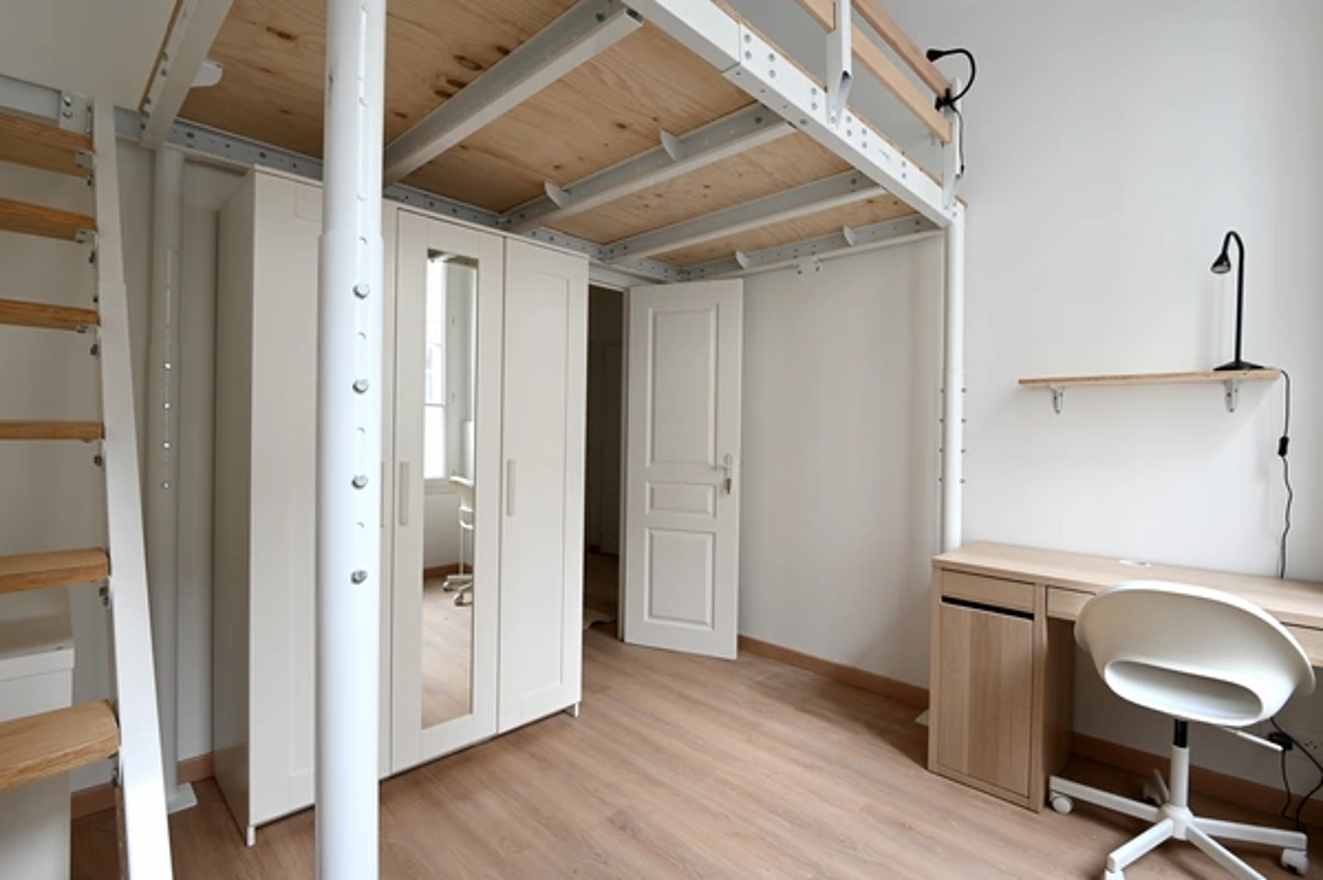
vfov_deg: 73.6
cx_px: 662
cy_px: 440
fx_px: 588
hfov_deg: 96.8
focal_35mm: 16
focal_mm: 16
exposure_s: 1/3
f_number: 11
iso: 200
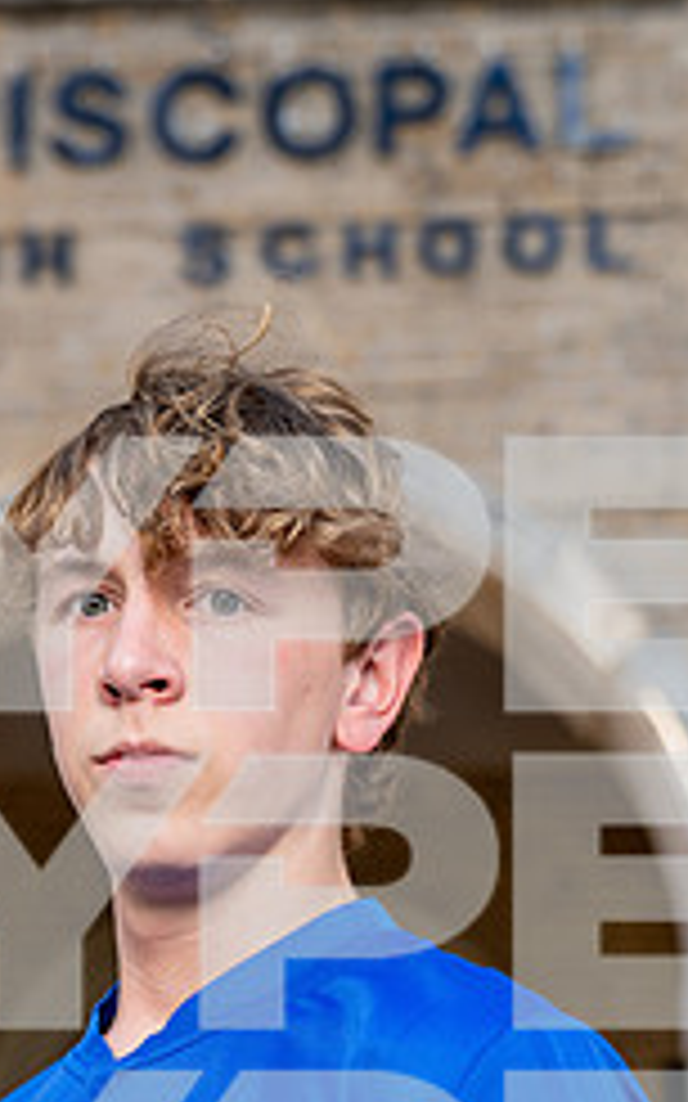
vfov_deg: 19.6
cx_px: 148
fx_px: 3152
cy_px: 895
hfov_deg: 12.4
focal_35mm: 105
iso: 100
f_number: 4
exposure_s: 1/250
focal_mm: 56
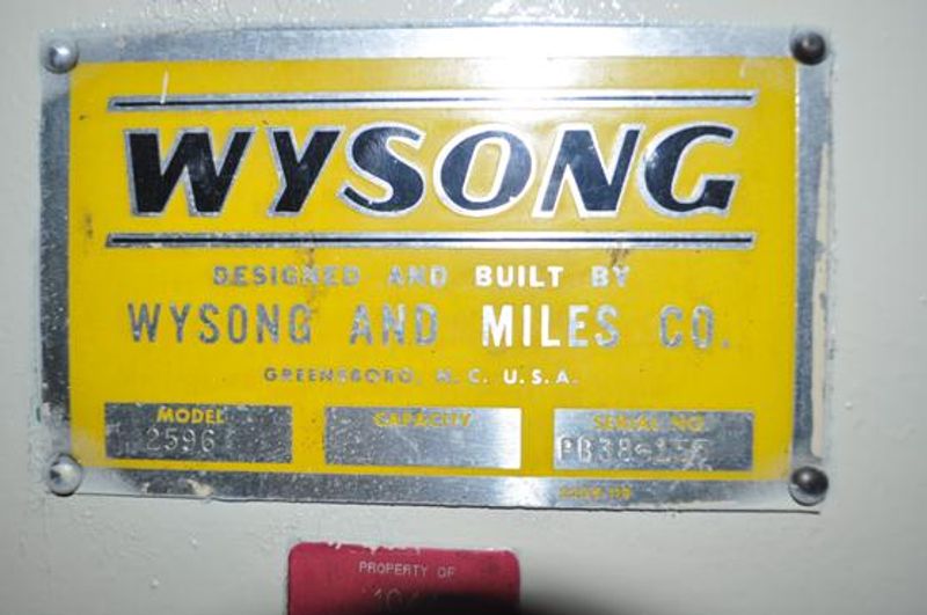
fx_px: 926
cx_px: 464
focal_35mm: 36
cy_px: 308
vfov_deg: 36.8
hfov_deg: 53.2
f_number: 4
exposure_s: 1/60
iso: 200
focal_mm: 24
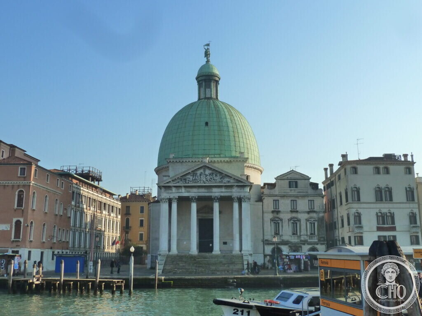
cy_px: 158
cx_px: 211
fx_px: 451
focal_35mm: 37
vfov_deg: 38.7
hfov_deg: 50.1
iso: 200
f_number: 4
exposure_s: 1/500
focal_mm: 6.1
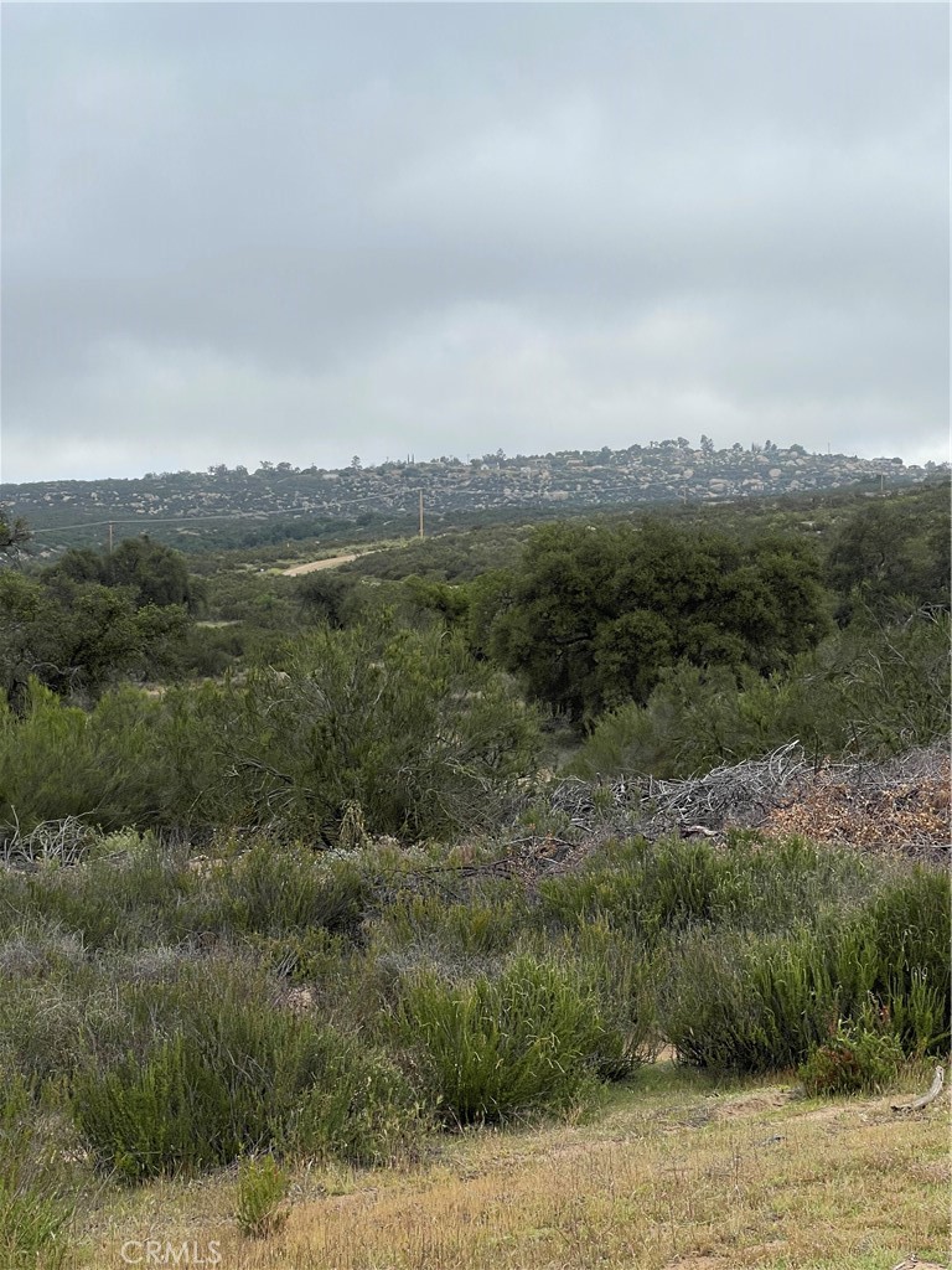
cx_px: 476
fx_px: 2347
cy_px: 635
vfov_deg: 30.3
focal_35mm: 64
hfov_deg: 22.9
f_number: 2.2
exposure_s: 1/1248
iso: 20
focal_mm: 7.5
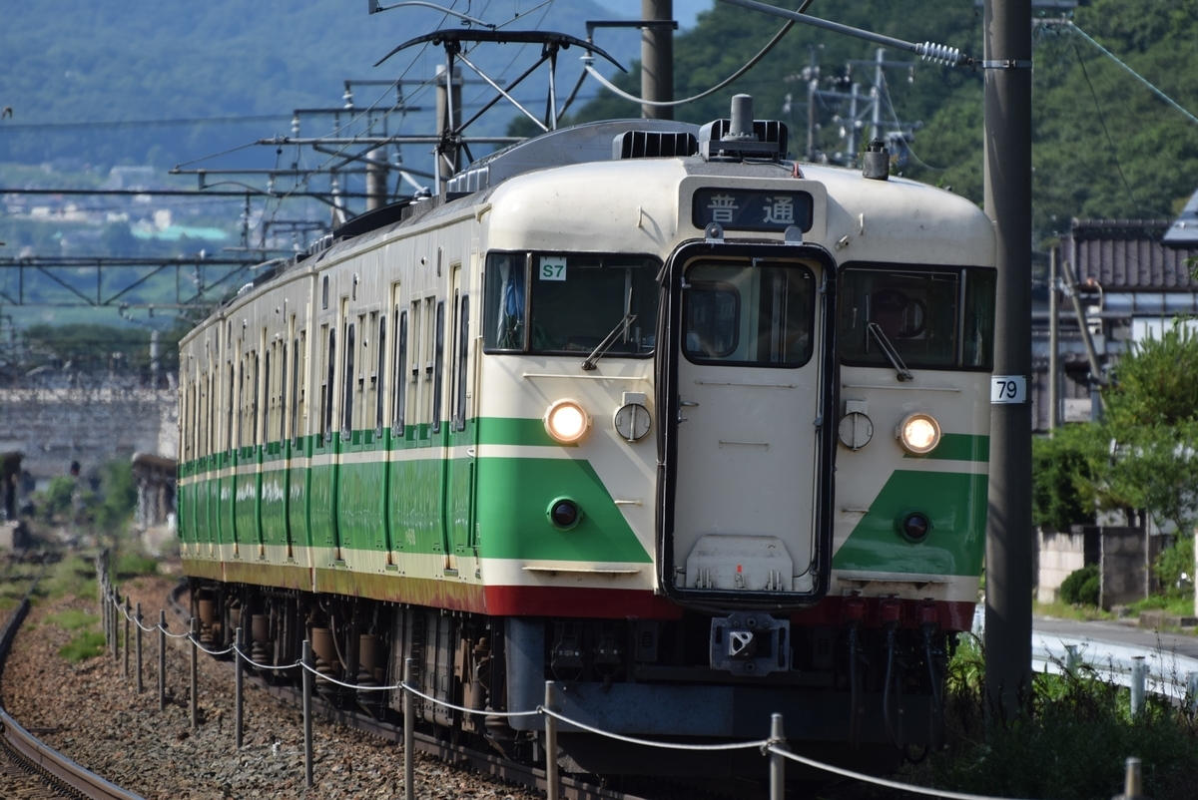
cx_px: 599
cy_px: 400
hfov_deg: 5.5
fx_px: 12488
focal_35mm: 375
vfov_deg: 3.7
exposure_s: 1/640
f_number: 5.6
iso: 100
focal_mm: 250
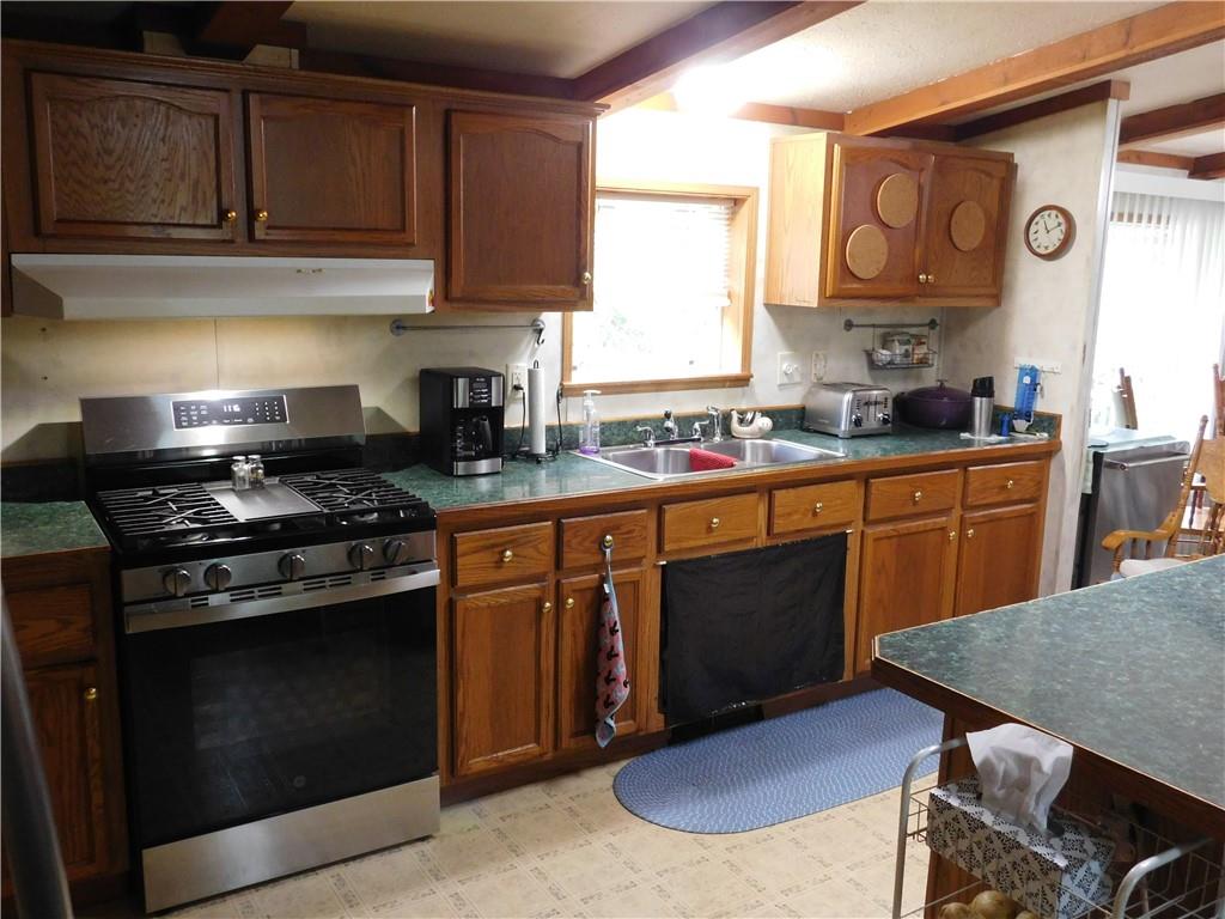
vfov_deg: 46.8
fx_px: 1062
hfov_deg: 60.0
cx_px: 612
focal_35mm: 30
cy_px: 460
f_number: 3.2
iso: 400
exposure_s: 1/10
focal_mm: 5.3
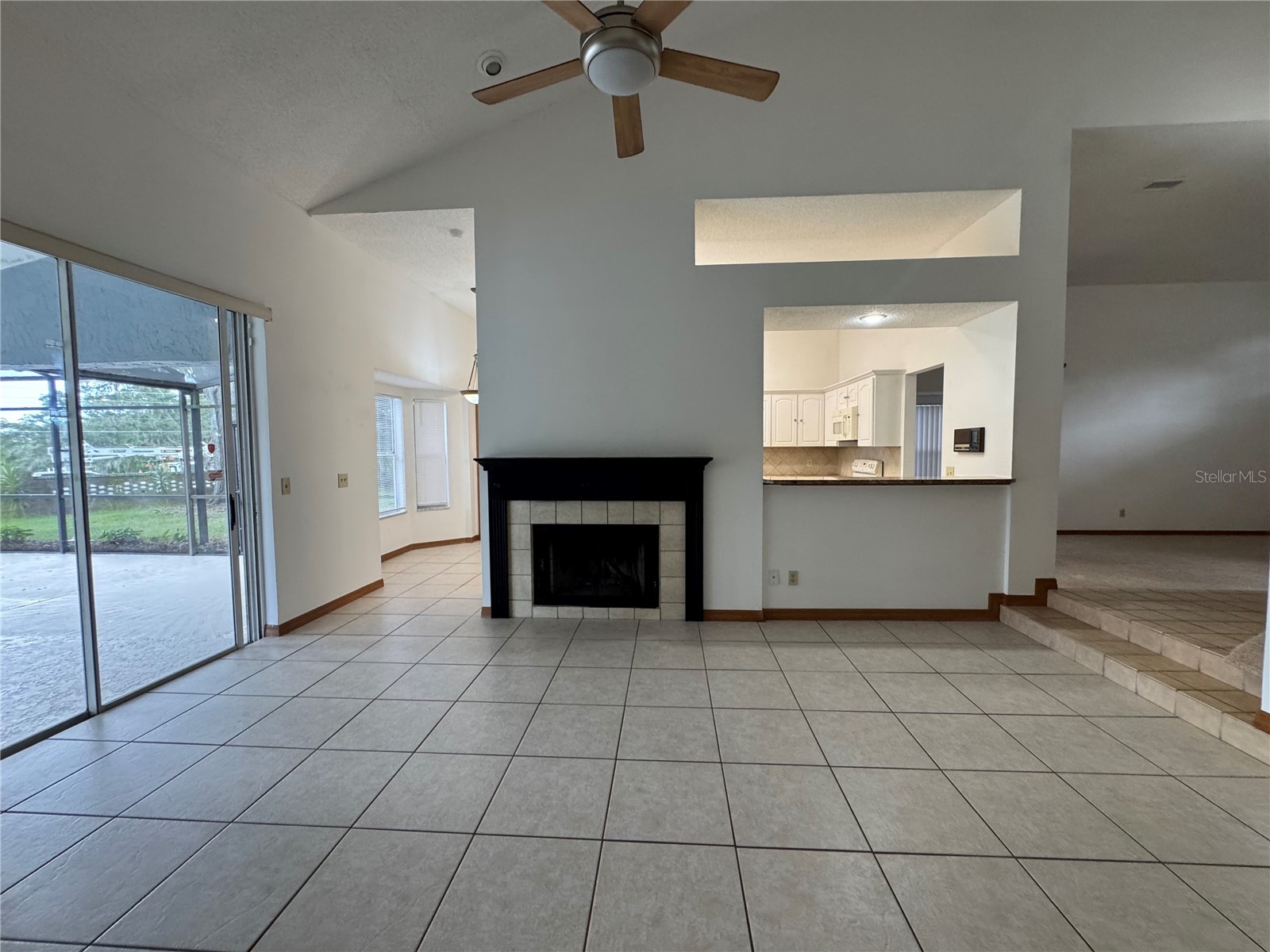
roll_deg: -0.5
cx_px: 635
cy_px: 476
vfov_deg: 85.7
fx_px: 514
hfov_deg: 102.1
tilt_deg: -3.3
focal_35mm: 14
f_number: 2.2
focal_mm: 2.22
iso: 250
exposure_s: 1/120
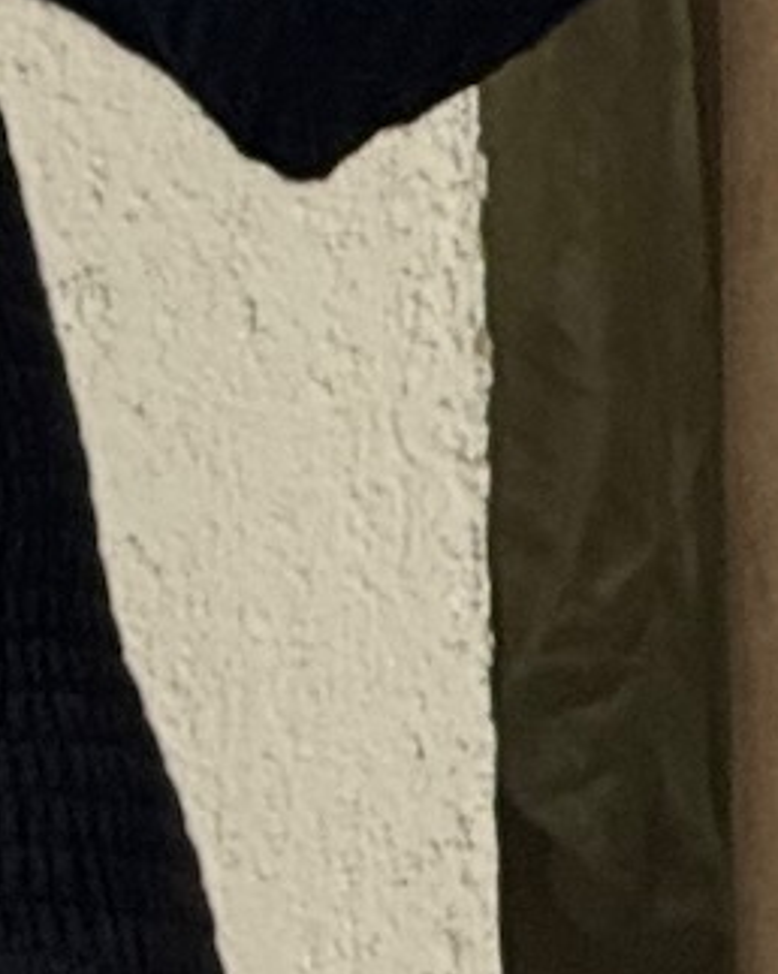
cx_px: -1209
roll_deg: +1.0
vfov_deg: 2.5
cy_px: -1206
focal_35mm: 774
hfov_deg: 2.0
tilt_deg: -18.7
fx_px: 22299
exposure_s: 1/99
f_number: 2.8
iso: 200
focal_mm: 15.66
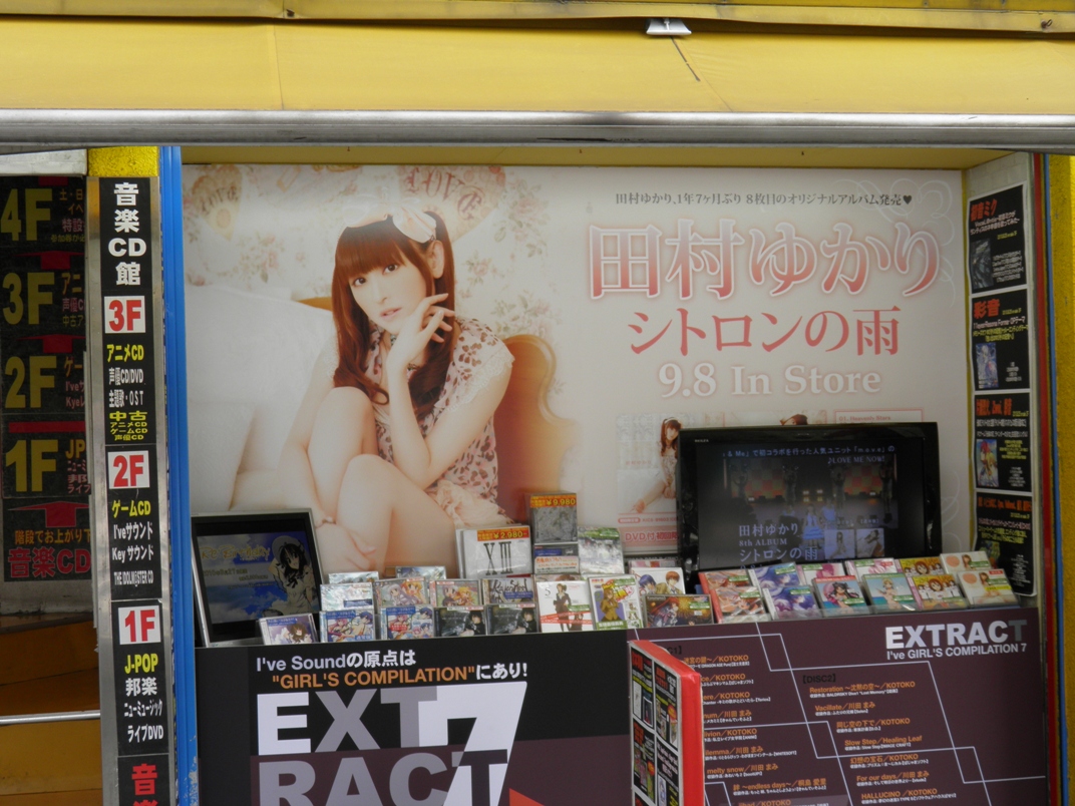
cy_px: 403
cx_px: 538
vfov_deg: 26.6
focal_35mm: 55
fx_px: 1708
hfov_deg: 34.9
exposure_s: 1/80
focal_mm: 10
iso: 50
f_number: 4.6
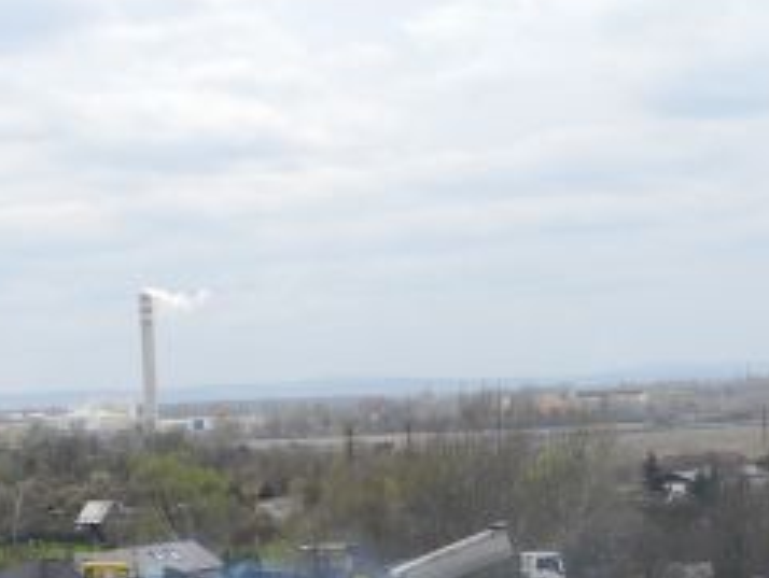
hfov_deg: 16.2
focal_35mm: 121
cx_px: 229
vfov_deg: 11.9
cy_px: 739
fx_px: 2691
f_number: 3.5
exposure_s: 1/891
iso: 100
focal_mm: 9.7
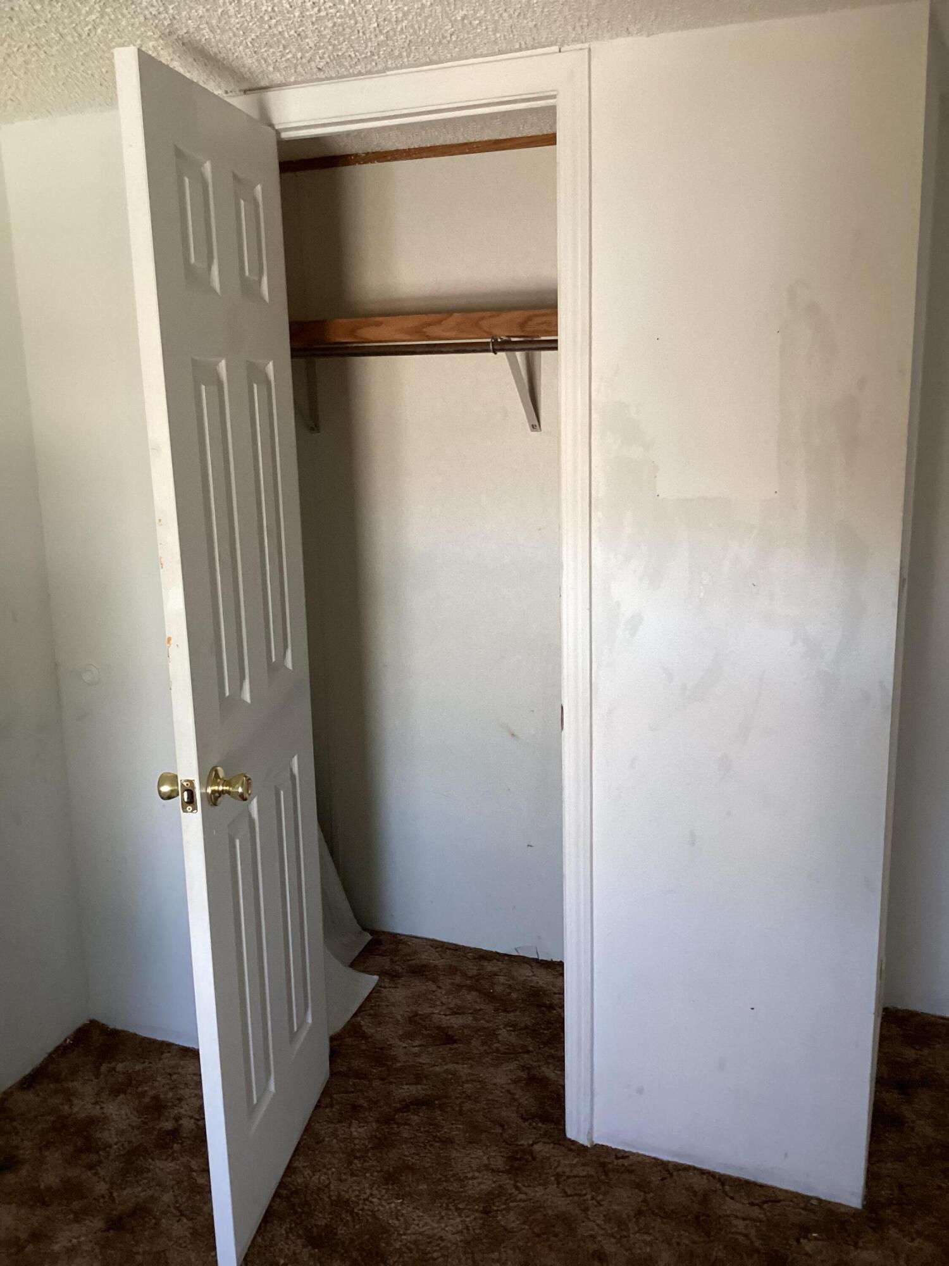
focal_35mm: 31
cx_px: 474
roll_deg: +1.0
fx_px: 1133
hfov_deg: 45.4
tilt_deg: -13.5
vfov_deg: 58.4
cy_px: 633
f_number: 2.4
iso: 250
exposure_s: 1/60
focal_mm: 3.3
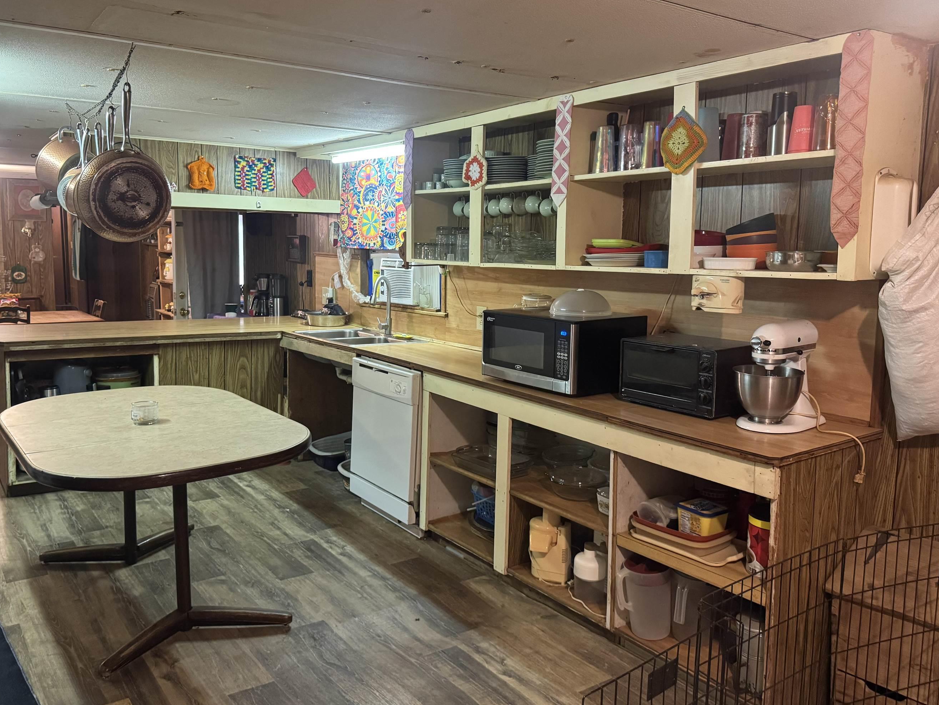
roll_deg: -0.7
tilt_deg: -7.0
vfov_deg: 49.7
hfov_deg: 63.2
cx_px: 411
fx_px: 760
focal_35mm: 28
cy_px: 323
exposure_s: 1/60
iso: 640
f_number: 1.78
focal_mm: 6.76
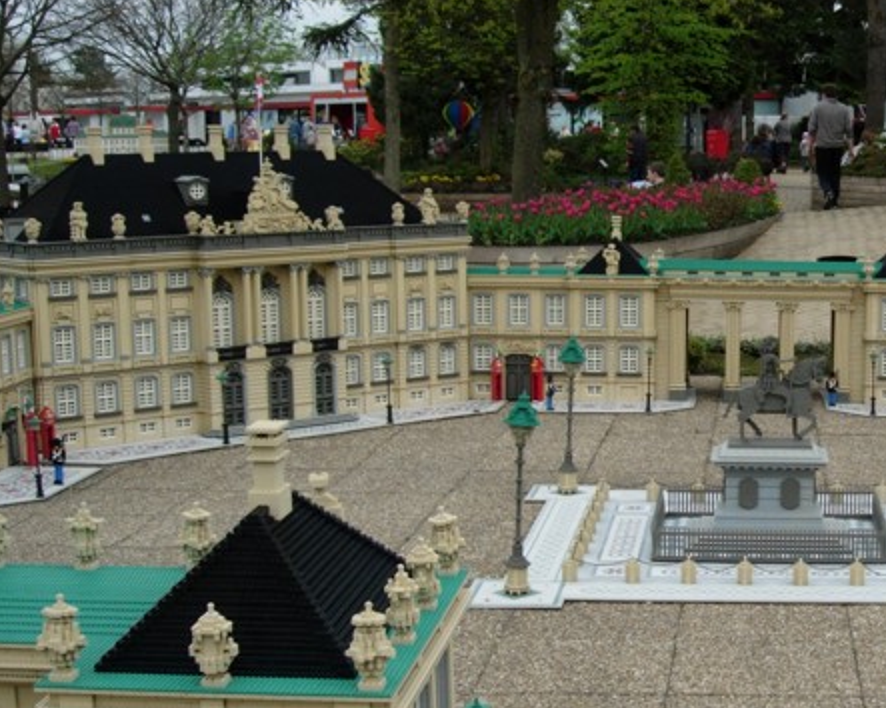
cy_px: 514
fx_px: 1756
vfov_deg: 22.6
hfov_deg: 27.4
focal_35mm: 67
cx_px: 786
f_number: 2.8
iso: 64
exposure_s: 1/966
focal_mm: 7.8
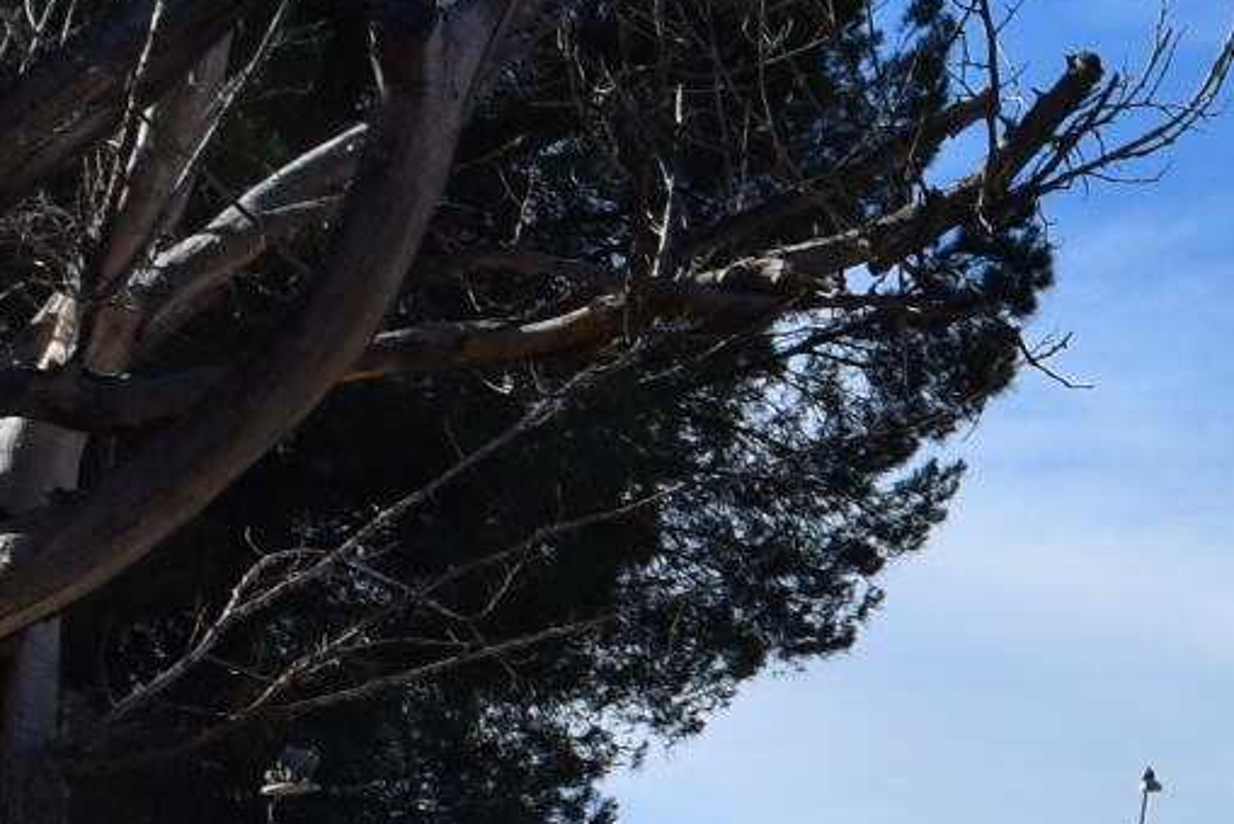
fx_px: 5453
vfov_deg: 8.4
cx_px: 2235
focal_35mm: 159
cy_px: 1282
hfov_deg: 11.9
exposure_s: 1/320
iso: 100
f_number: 9
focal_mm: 18
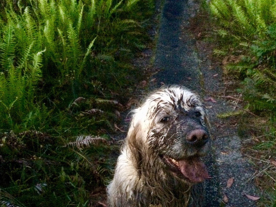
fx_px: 311
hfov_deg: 47.9
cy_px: 161
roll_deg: +2.6
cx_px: 137
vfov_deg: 35.8
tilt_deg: -27.2
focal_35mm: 39
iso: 640
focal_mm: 4.15
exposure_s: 1/17
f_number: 2.2
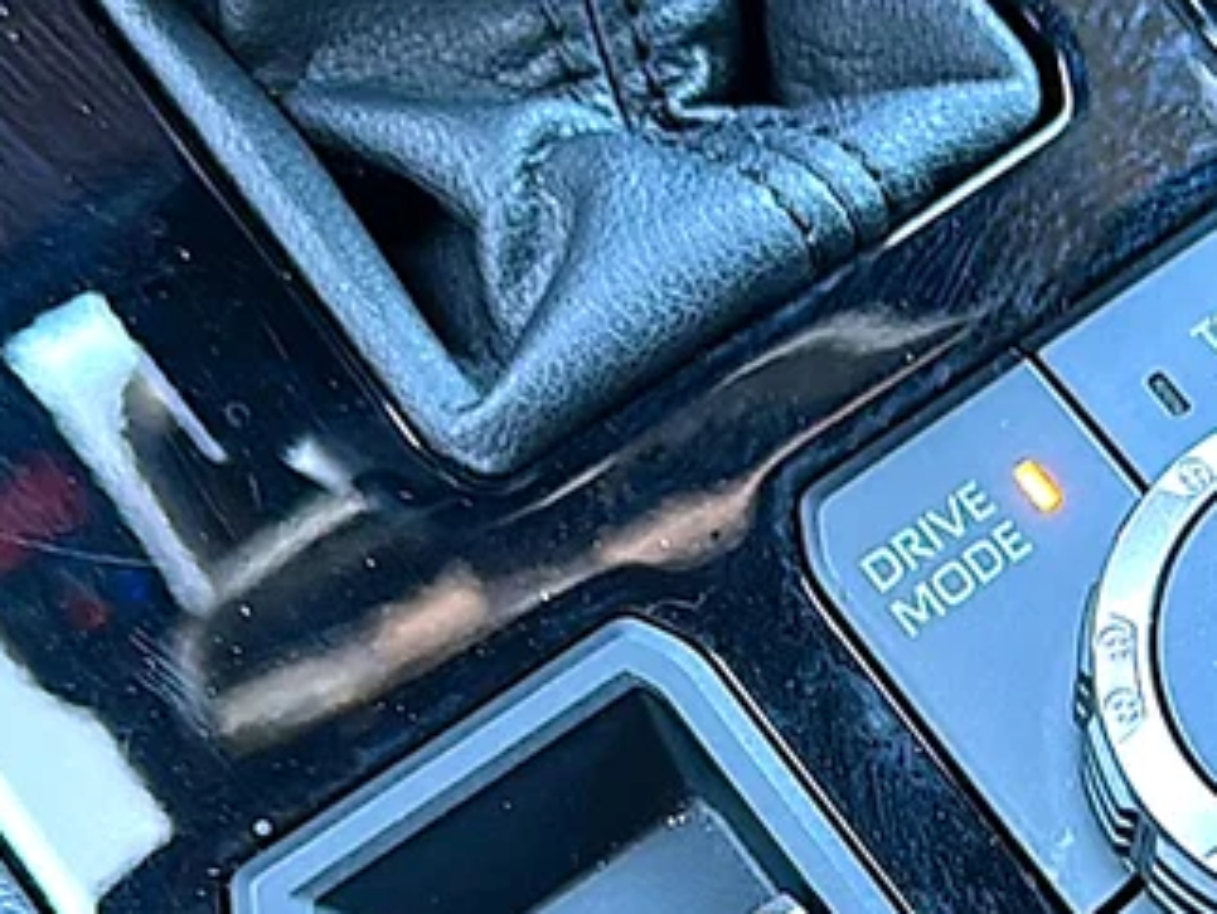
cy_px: 988
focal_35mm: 76
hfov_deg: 24.7
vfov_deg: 18.7
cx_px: 1138
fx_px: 2674
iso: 250
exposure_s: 1/40
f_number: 1.78
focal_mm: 6.86
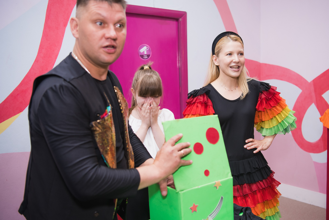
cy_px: 115
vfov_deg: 33.6
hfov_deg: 48.6
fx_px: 363
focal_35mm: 40
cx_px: 191
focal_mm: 34
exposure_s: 1/160
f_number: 2.8
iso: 500
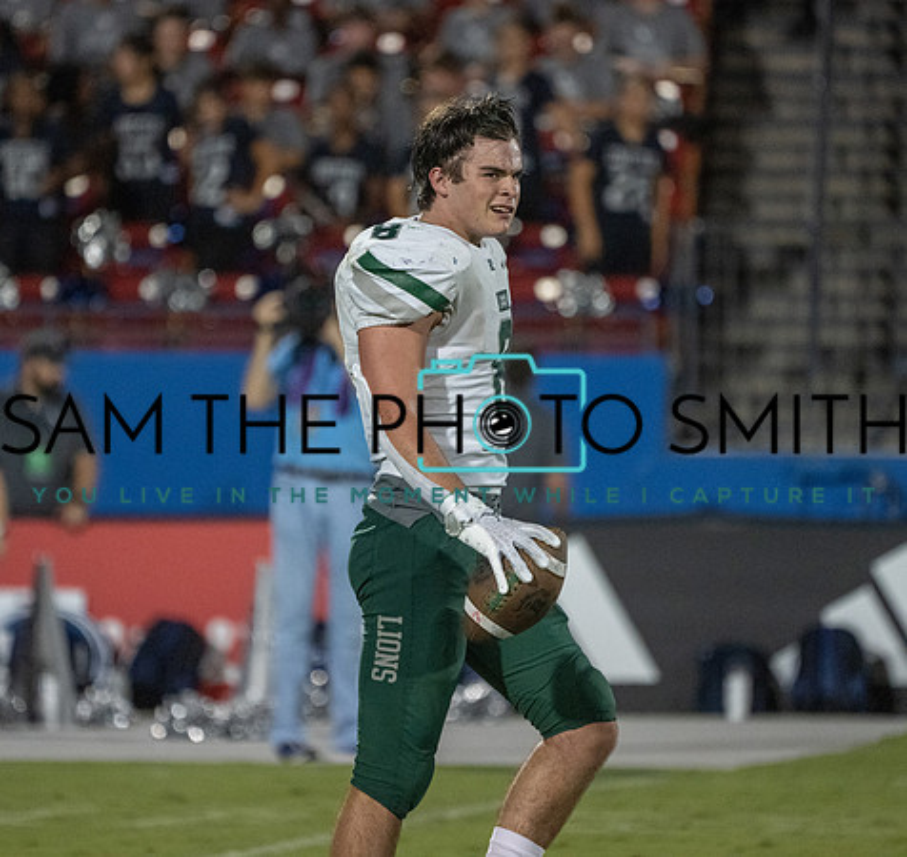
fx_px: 14645
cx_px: 443
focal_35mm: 508
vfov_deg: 3.4
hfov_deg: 3.5
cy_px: 411
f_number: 5.6
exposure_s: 1/1000
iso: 10000
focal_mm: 394
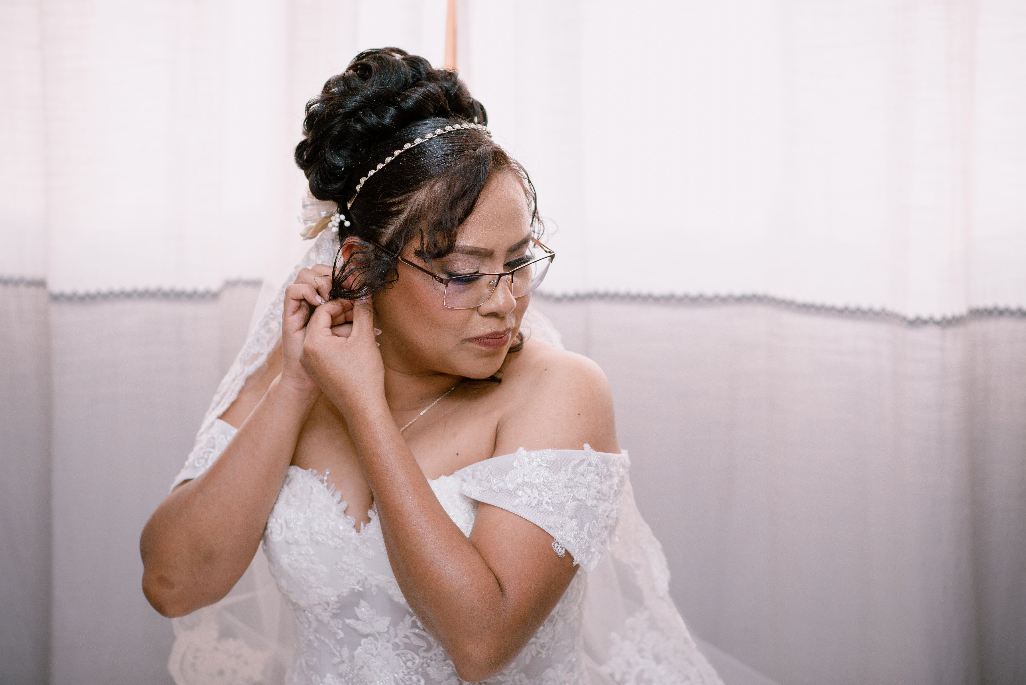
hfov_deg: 23.9
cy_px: 342
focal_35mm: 85
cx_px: 513
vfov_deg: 16.1
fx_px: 2423
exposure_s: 1/200
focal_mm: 85
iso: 500
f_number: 2.5
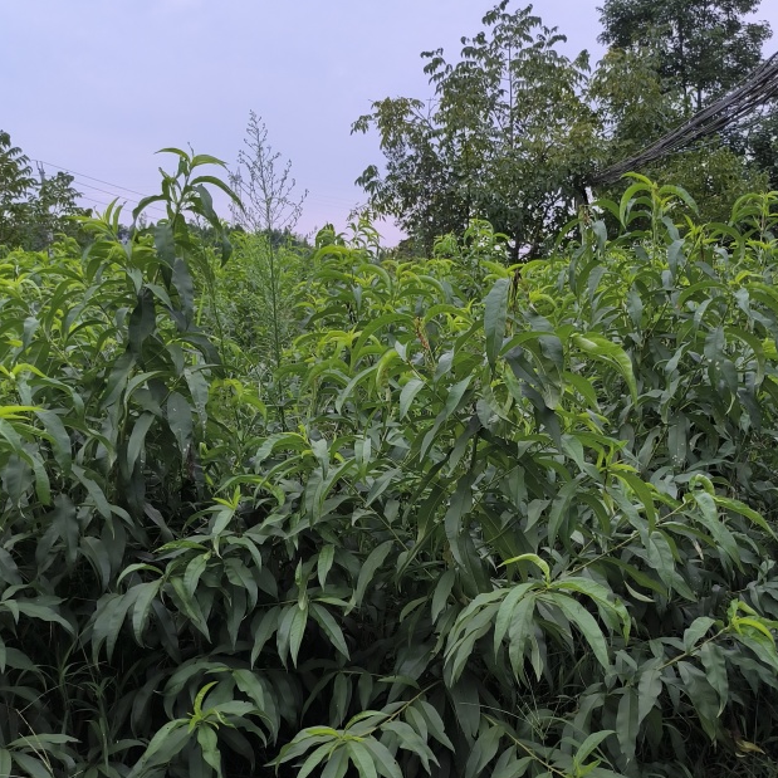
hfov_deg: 47.0
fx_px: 890
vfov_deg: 47.0
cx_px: 459
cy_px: 456
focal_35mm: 35
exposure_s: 1/50
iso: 62
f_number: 1.79
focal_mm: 4.69
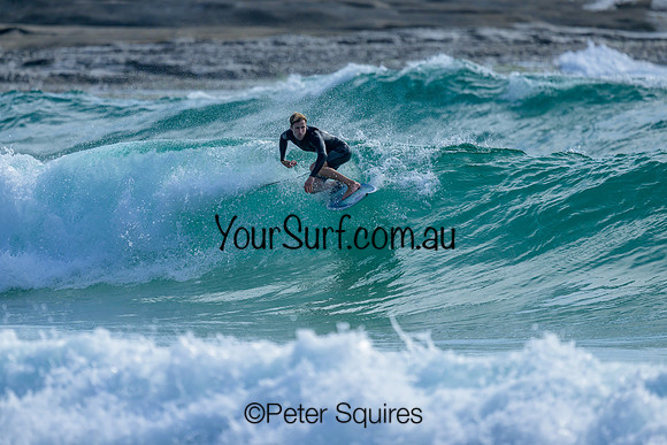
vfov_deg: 1.7
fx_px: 14825
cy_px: 222
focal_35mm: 800
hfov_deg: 2.6
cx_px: 334
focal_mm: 800
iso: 280
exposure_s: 1/2000
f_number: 6.3
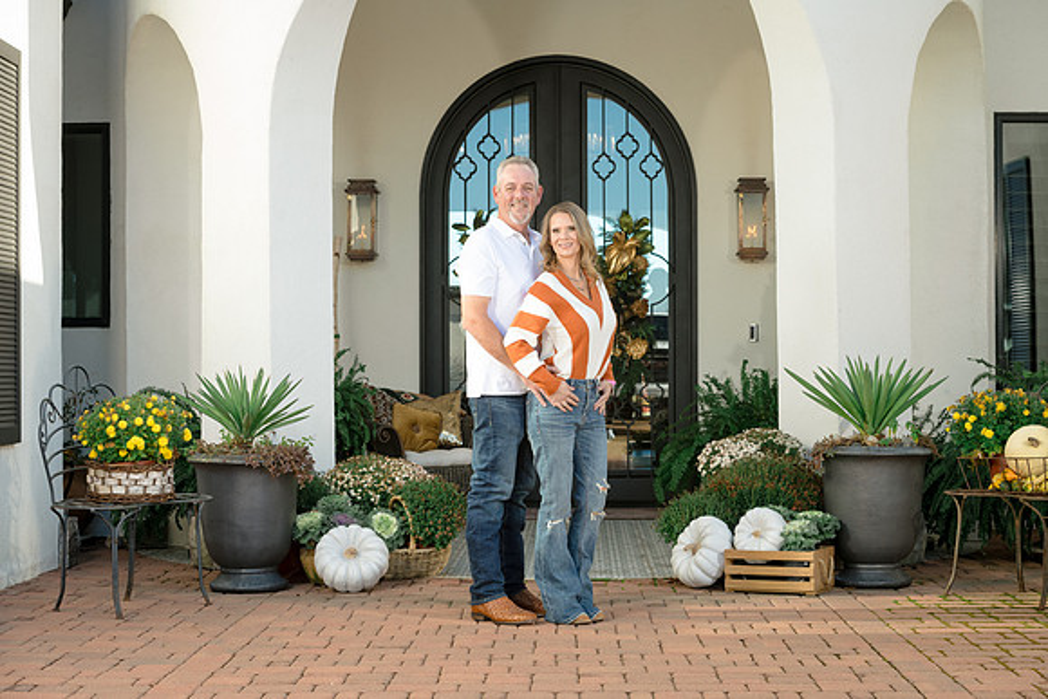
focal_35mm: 70
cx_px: 524
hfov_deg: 28.8
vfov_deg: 19.5
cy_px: 350
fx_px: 2038
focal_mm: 70
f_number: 7.1
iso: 400
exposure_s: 1/250
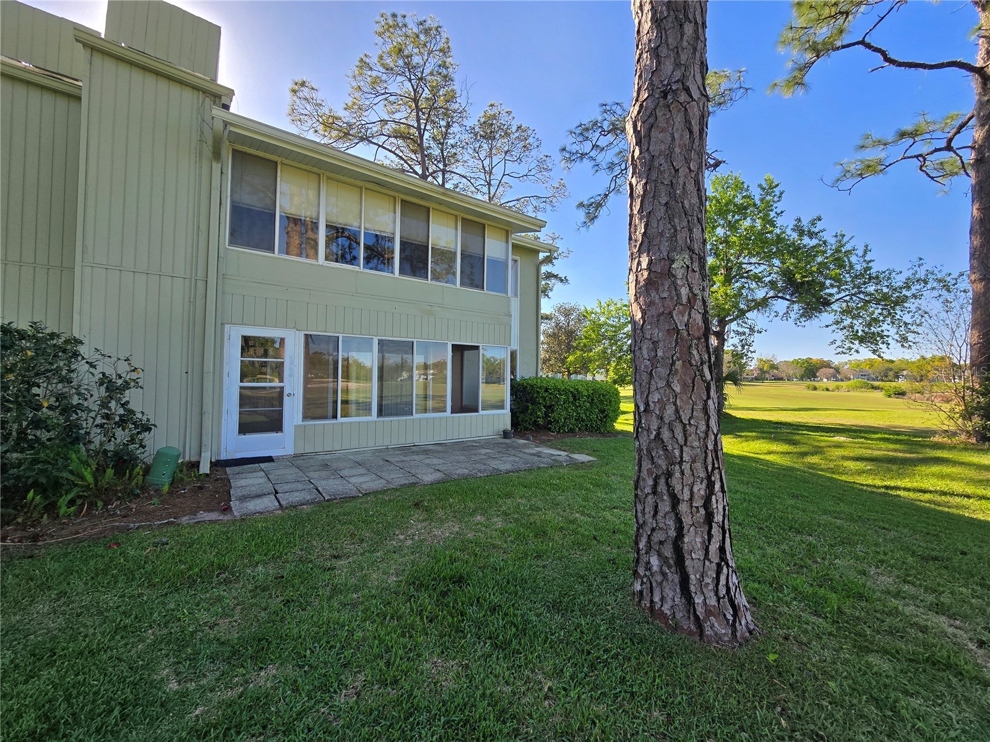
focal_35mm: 13
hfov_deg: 106.2
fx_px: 372
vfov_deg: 89.9
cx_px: 495
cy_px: 371
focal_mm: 2.2
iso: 50
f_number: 2.2
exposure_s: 1/1050
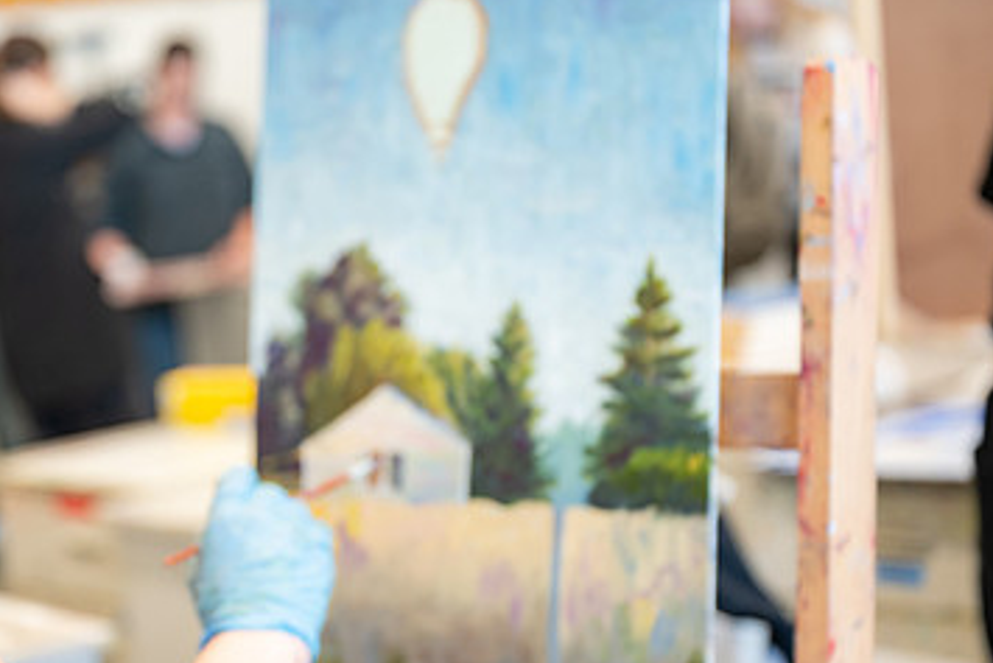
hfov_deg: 21.7
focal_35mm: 93
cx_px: 271
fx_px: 2566
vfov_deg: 14.7
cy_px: 435
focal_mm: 57
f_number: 2.8
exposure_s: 1/100
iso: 320
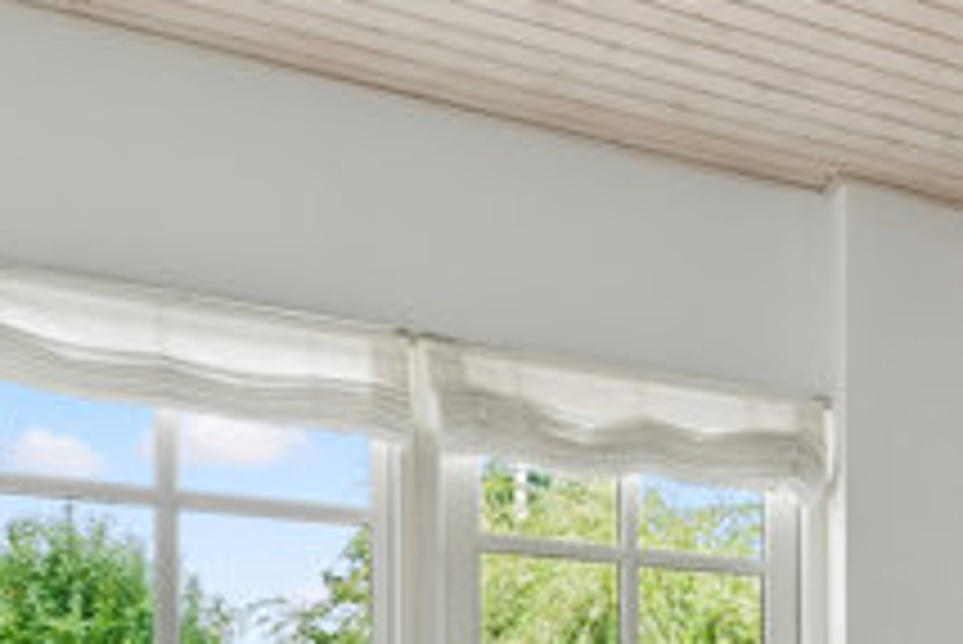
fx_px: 1499
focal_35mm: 56
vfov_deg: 22.3
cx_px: 1242
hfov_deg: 29.1
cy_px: 781
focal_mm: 15
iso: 320
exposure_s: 1/8
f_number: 10
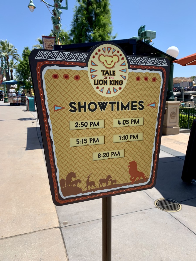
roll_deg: +0.1
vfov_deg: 67.3
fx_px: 196
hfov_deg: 53.1
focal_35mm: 26
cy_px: 130
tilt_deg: -9.5
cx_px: 98
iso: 25
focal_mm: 4.25
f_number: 1.8
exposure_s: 1/1427
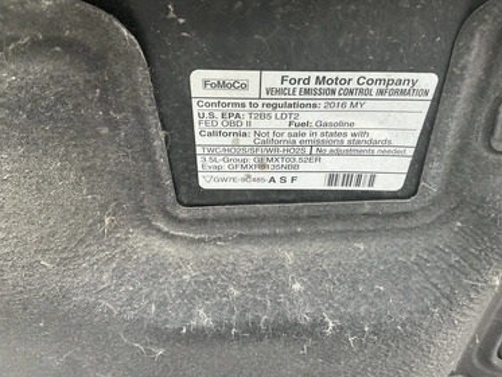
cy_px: 191
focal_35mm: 30
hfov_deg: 59.9
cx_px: 257
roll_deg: +3.1
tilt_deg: +9.6
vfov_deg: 46.8
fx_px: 435
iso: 64
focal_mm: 3
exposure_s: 1/111
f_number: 1.8
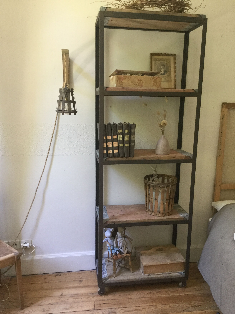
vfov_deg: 58.4
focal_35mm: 31
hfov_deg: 45.4
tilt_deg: -12.3
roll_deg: -1.1
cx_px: 118
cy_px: 157
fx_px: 281
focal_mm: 3.3
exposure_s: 1/33
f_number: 2.4
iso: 125
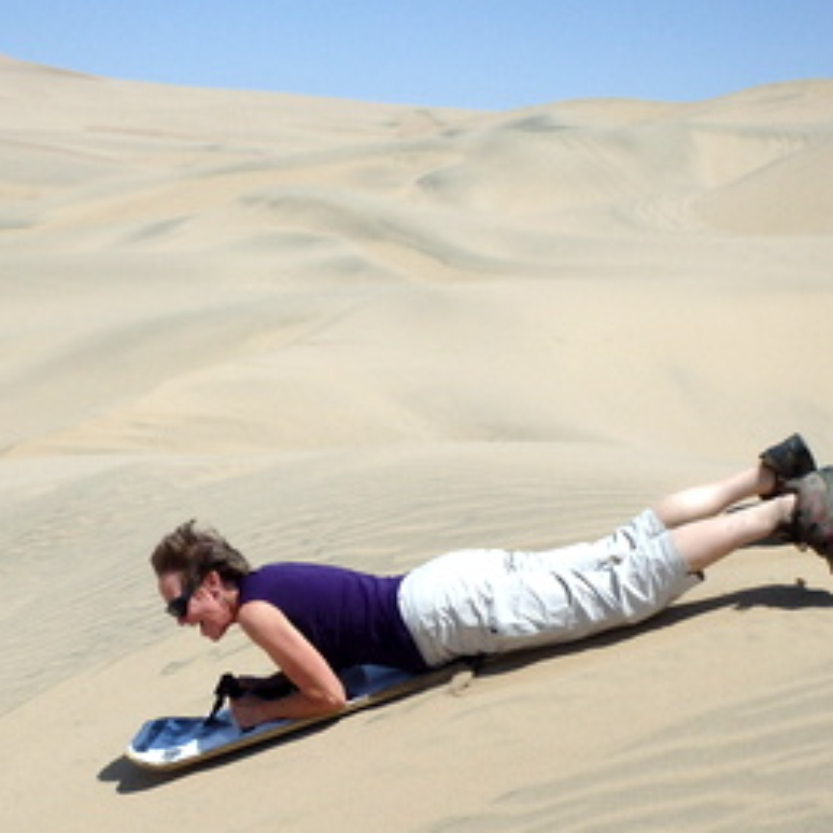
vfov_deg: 35.1
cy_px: 541
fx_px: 1307
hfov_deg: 34.9
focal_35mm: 48
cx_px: 258
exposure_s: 1/2500
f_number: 3.9
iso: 125
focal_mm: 5
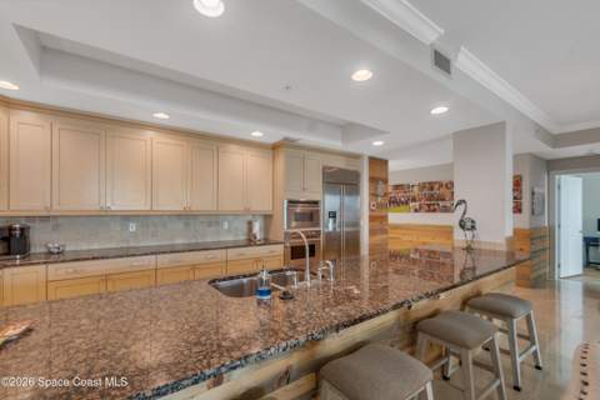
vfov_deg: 77.3
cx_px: 300
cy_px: 200
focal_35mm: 15
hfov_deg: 100.4
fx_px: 250
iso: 320
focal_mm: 10
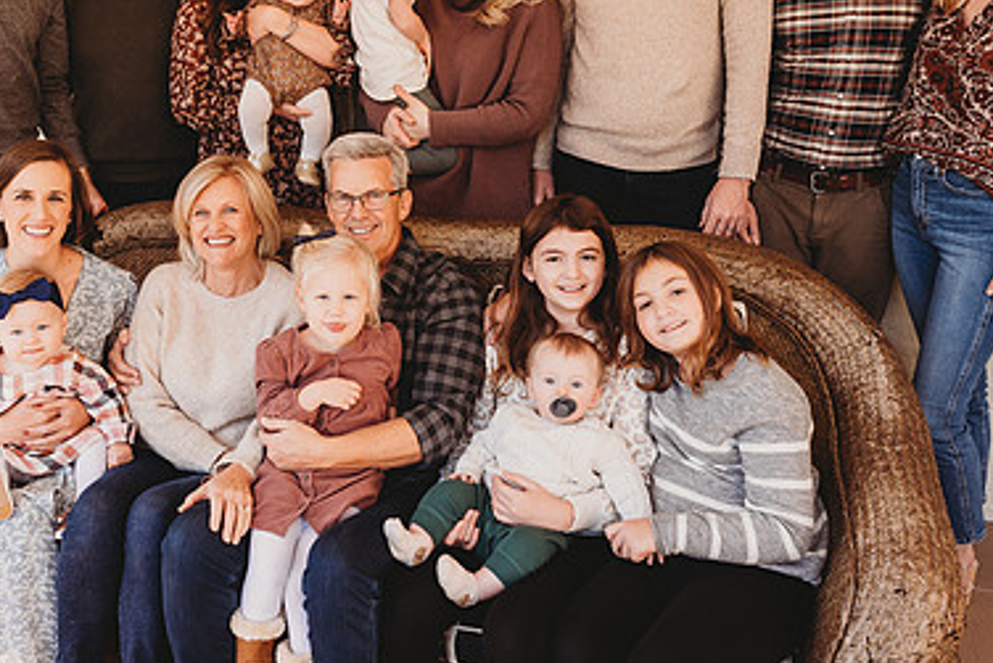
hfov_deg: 51.5
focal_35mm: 37
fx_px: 1021
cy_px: 231
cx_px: 396
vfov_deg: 35.7
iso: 250
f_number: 4.5
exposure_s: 1/200
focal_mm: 24
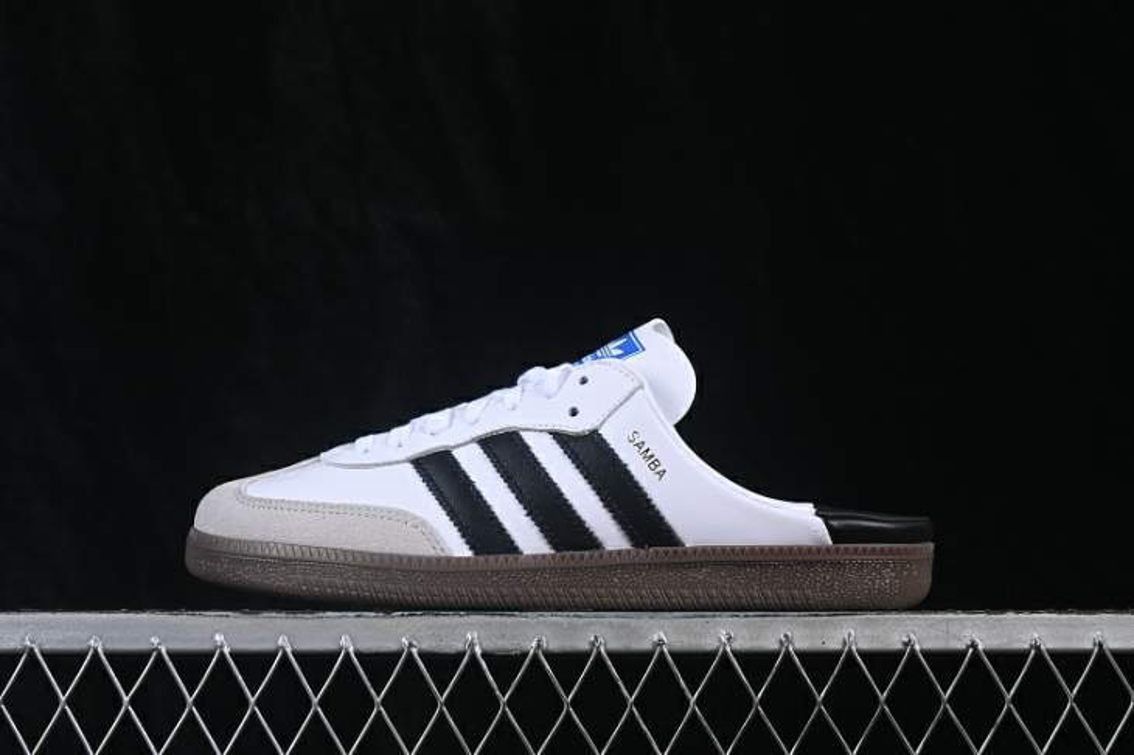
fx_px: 2361
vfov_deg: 18.2
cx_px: 567
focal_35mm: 75
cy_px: 378
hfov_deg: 27.0
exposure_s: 1/80
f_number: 8
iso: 160
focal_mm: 50
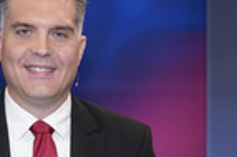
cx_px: 79
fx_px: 848
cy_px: 197
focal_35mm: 129
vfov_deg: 10.4
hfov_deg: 15.9
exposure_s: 1/200
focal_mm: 41
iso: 1600
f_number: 5
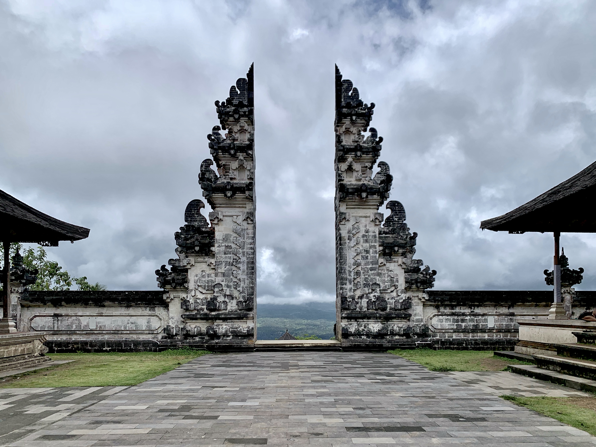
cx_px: 298
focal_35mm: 26
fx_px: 448
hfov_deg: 67.3
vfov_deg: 53.1
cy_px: 224
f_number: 1.8
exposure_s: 1/4673
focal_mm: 4.25
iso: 25
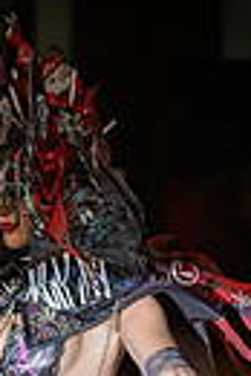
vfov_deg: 8.3
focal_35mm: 242
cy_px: 613
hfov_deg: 5.7
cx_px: 12
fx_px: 2524
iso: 1250
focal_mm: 70
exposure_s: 1/500
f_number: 2.8
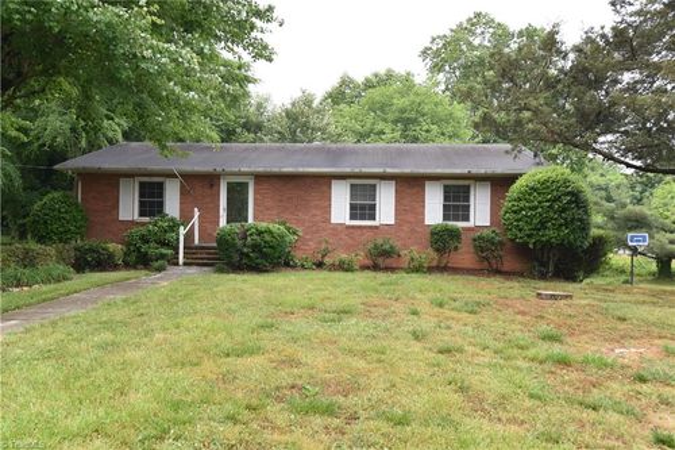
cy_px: 225
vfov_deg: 43.6
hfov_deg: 61.9
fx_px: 562
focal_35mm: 30
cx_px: 338
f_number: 9
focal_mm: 30
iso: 1250
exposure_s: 1/320
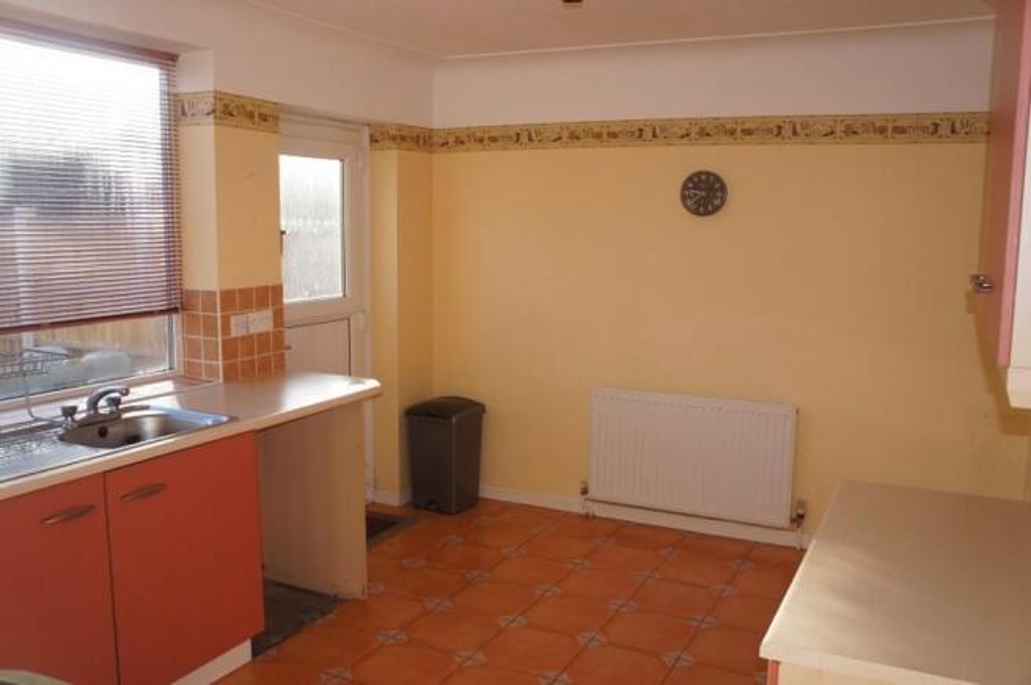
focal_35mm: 30
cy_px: 342
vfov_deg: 43.5
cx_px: 516
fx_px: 858
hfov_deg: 62.0
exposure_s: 1/100
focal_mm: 20
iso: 200
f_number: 5.6
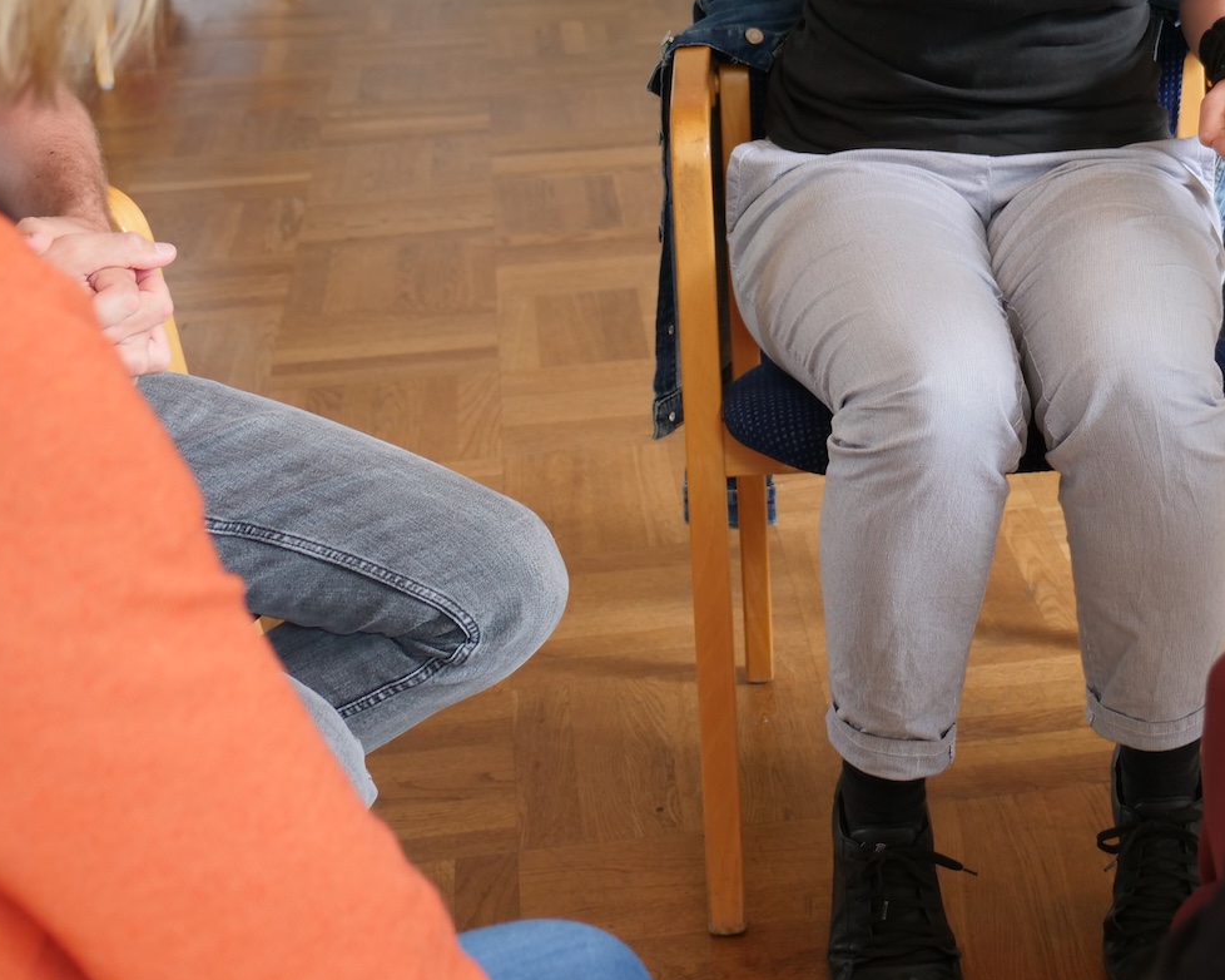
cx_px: 986
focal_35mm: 69
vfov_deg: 21.7
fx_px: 2501
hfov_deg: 27.0
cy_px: 130
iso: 320
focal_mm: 18
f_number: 2.8
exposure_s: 1/60
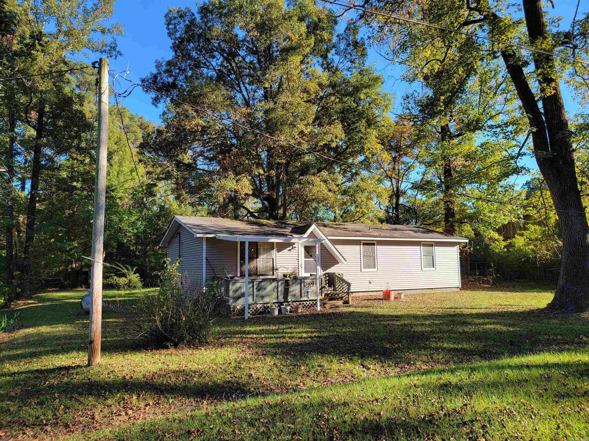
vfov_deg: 56.8
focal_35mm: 24
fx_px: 408
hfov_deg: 71.6
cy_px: 220
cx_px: 294
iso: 16
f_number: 1.8
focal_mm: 6.7
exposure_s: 1/232
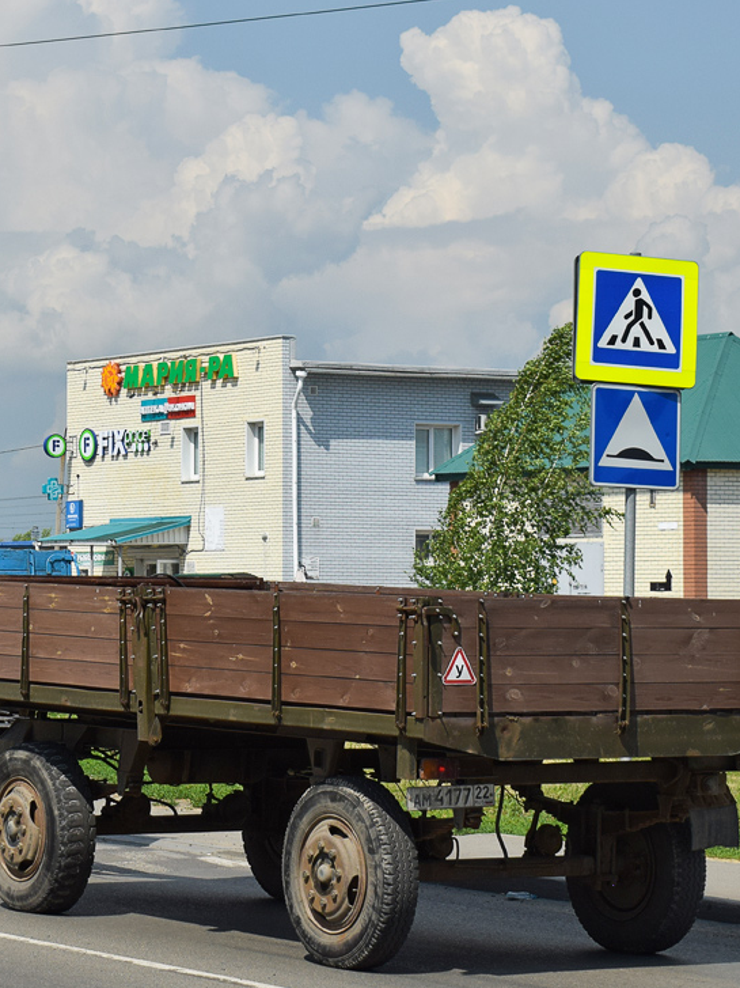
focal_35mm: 100
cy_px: 495
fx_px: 2851
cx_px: 102
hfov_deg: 14.7
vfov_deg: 19.6
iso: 200
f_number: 7.1
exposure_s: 1/1250
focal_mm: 42
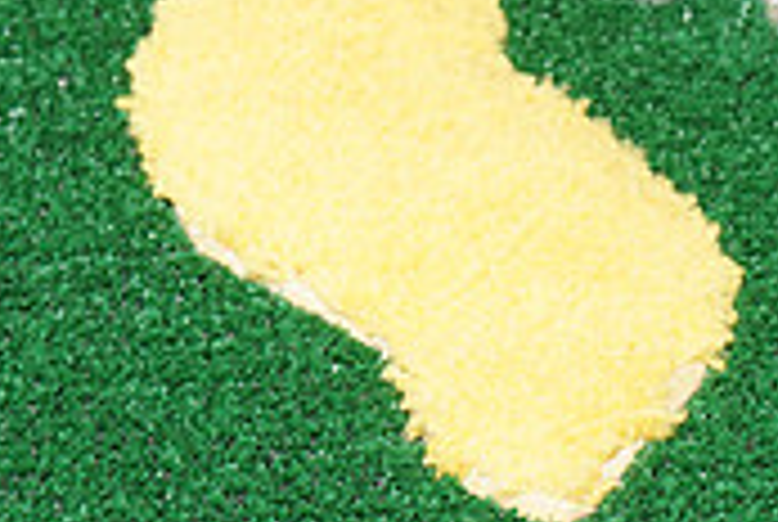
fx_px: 3334
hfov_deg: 13.2
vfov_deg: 8.9
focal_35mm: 154
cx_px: 643
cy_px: 349
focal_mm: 46
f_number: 5.6
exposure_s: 1/80
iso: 400
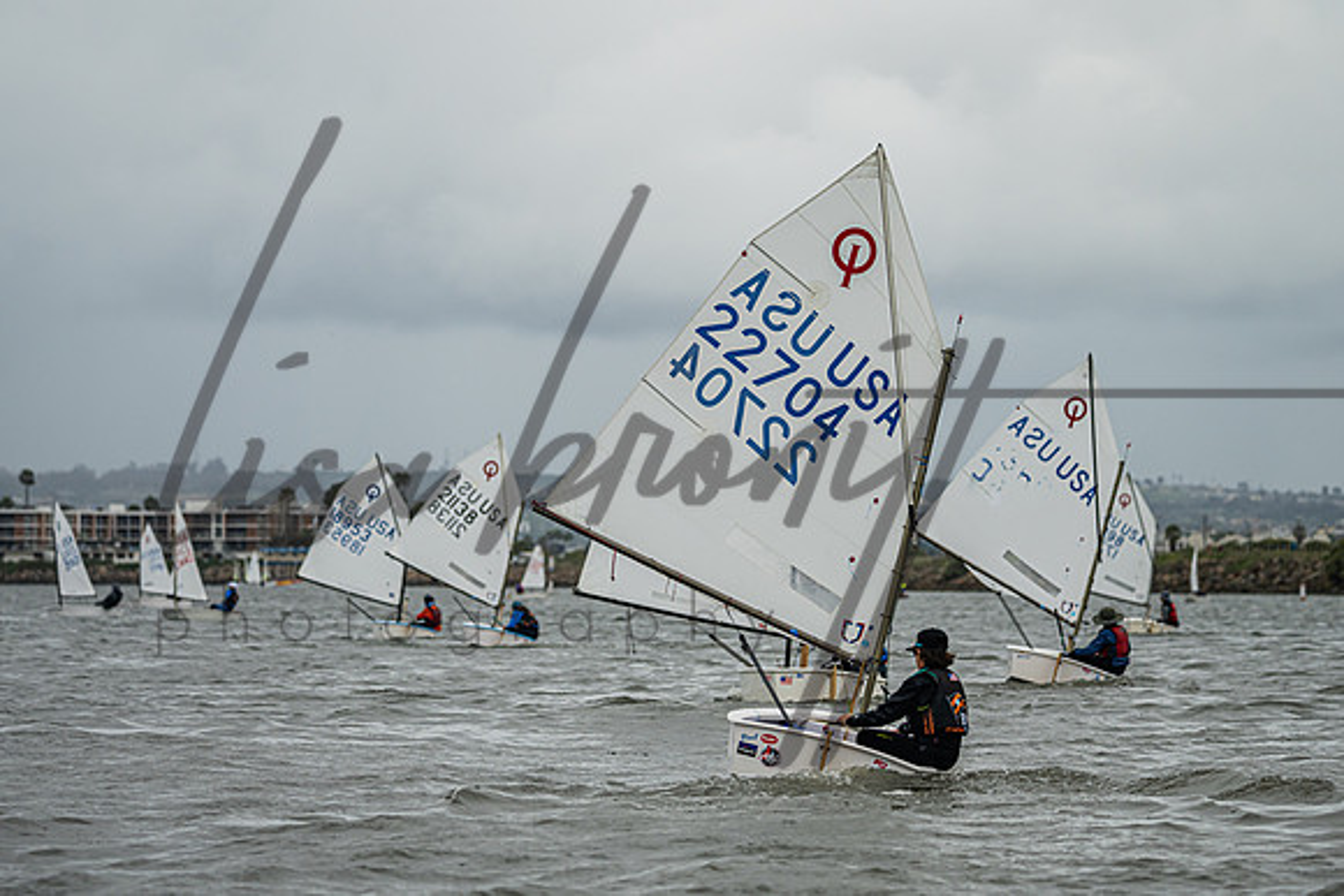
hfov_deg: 10.7
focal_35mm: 192
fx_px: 7163
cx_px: 686
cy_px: 398
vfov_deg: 7.2
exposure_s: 1/3200
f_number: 4.8
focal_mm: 155
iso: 320
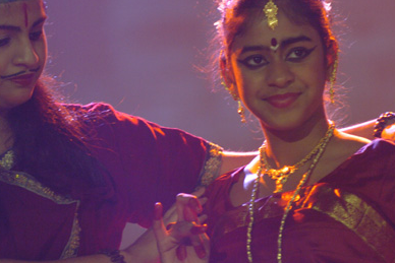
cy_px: 118
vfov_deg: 3.0
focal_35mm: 463
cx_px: 176
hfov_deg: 4.5
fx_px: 5082
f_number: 2.8
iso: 800
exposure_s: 1/80
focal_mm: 200
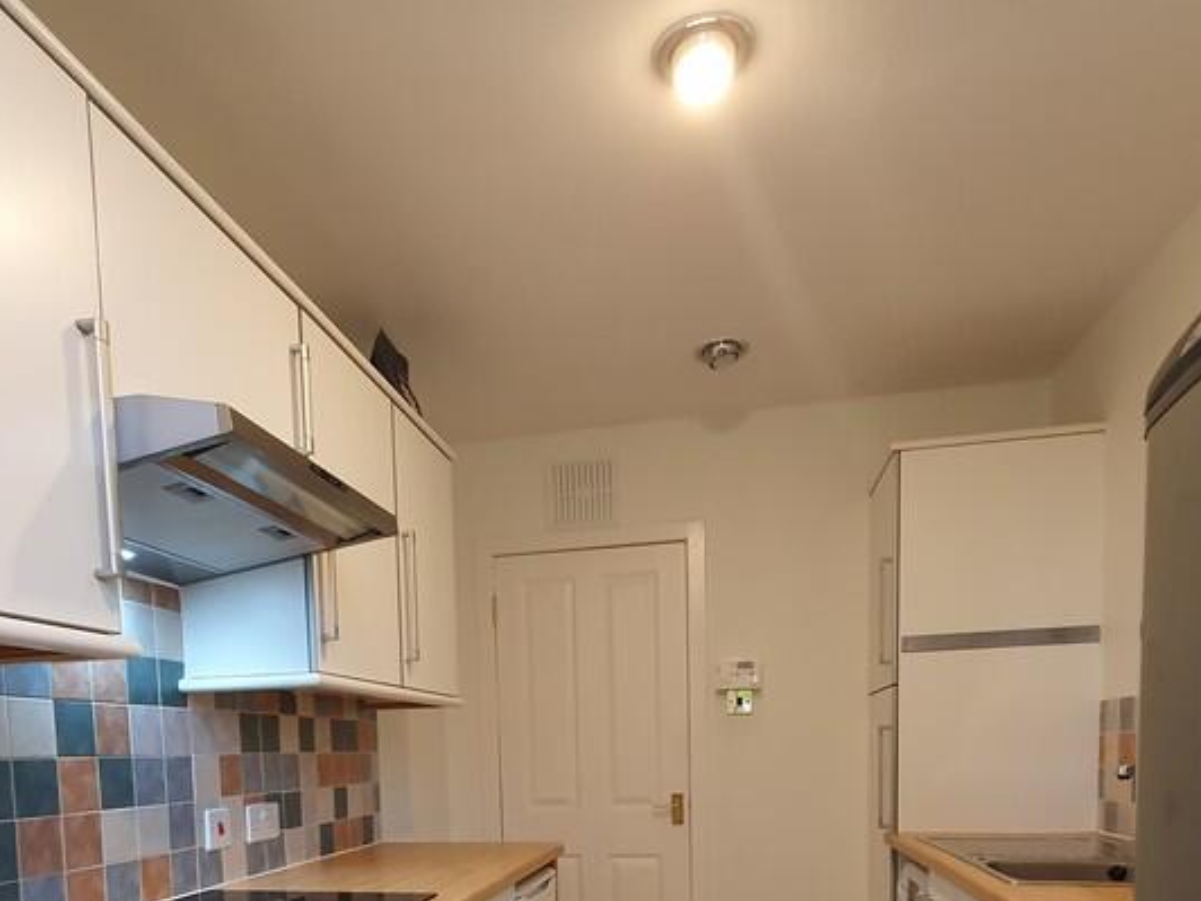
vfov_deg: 48.5
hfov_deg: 69.1
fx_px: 867
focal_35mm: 25
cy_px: 826
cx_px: 521
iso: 200
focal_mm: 1.8
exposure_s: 1/50
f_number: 2.2
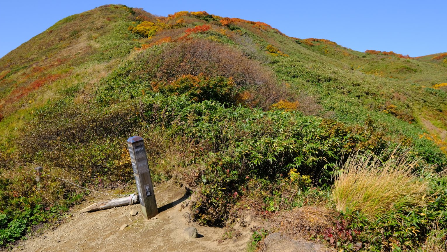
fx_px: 391
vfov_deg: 35.6
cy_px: 114
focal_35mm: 33
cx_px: 223
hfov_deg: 59.5
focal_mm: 20.9
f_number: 8
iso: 320
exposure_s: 1/450
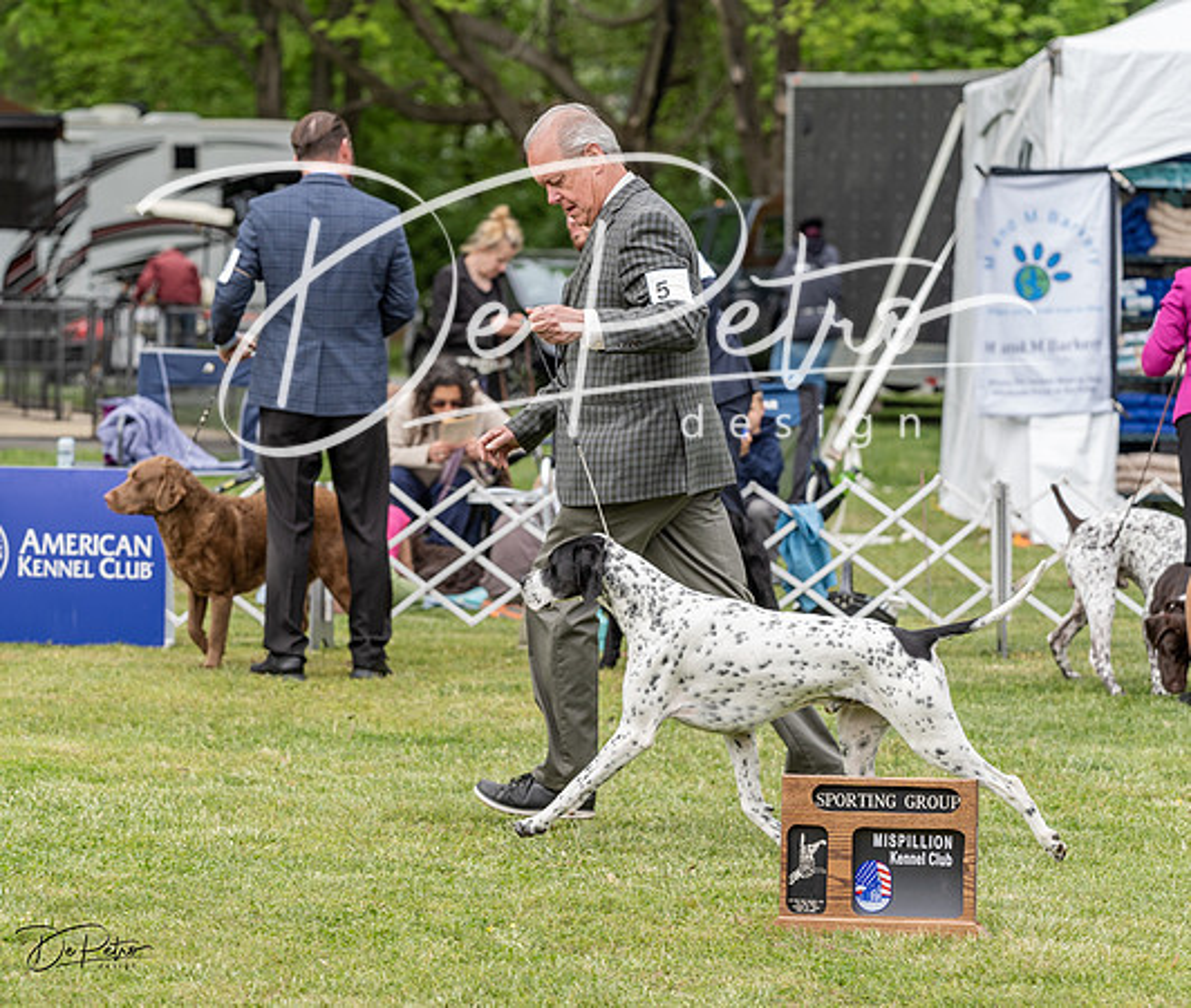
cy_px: 527
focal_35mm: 149
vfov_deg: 10.7
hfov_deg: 12.6
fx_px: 5381
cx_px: 564
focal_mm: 119
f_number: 4.5
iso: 400
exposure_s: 1/800
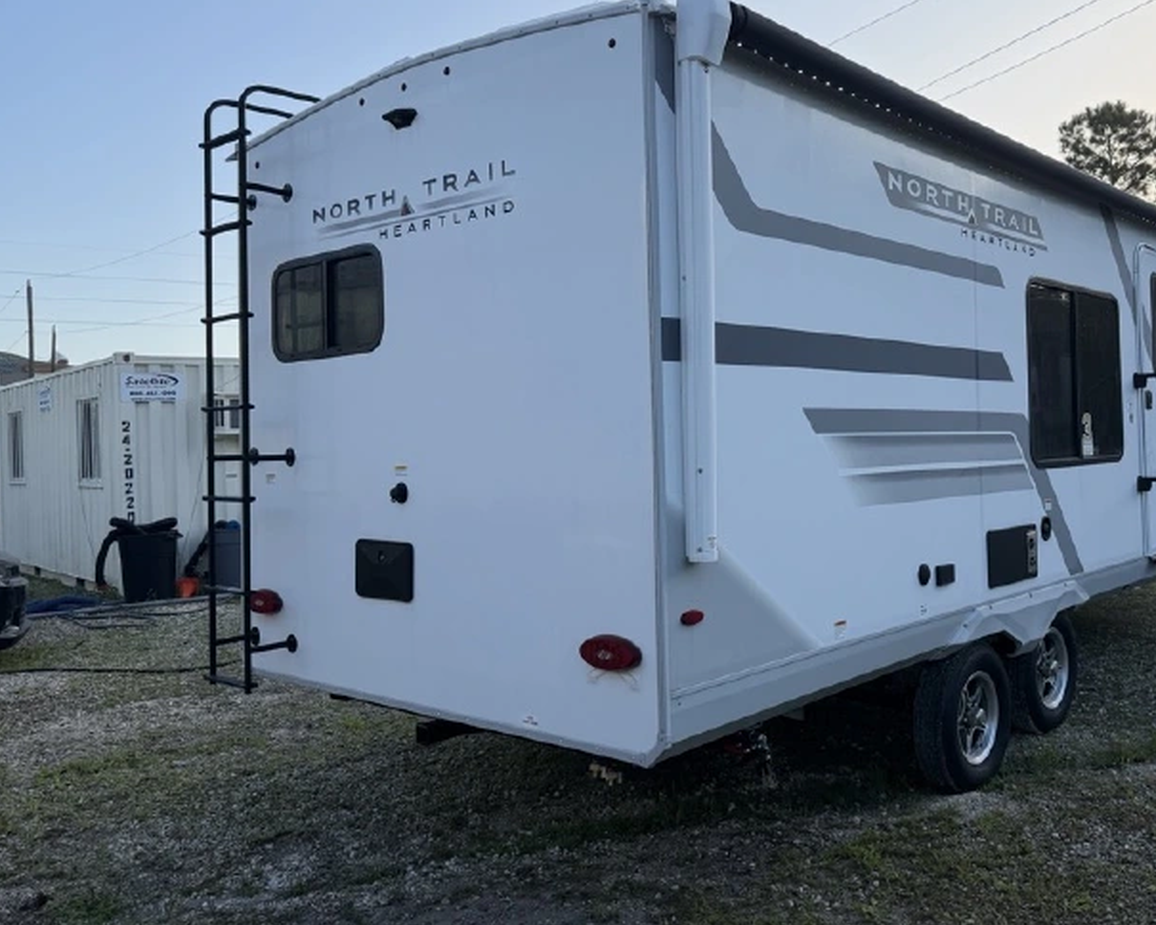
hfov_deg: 56.3
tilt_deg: +1.4
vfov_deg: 47.0
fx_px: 1061
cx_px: 739
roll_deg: +3.6
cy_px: 398
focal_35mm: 31
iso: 100
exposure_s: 1/2110
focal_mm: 6.76
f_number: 1.78
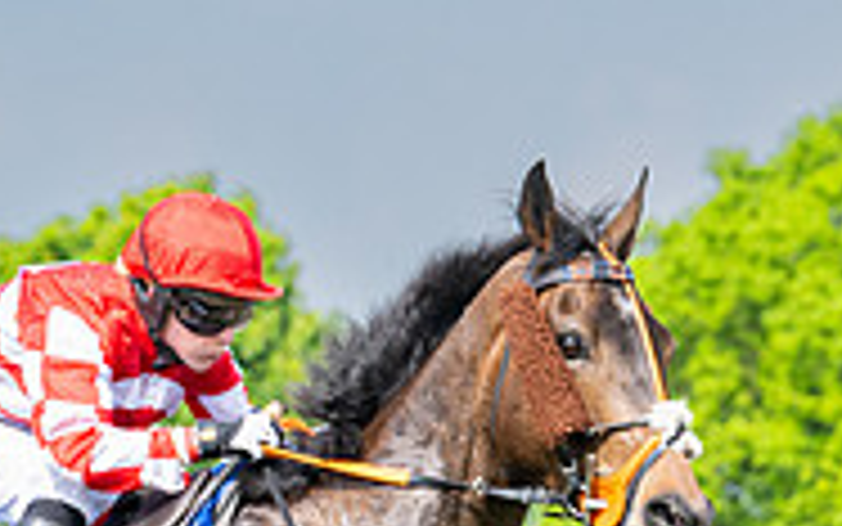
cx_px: 144
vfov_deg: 2.6
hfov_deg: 4.1
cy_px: 1024
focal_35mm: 509
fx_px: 11684
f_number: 5
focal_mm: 103
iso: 400
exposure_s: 1/1250
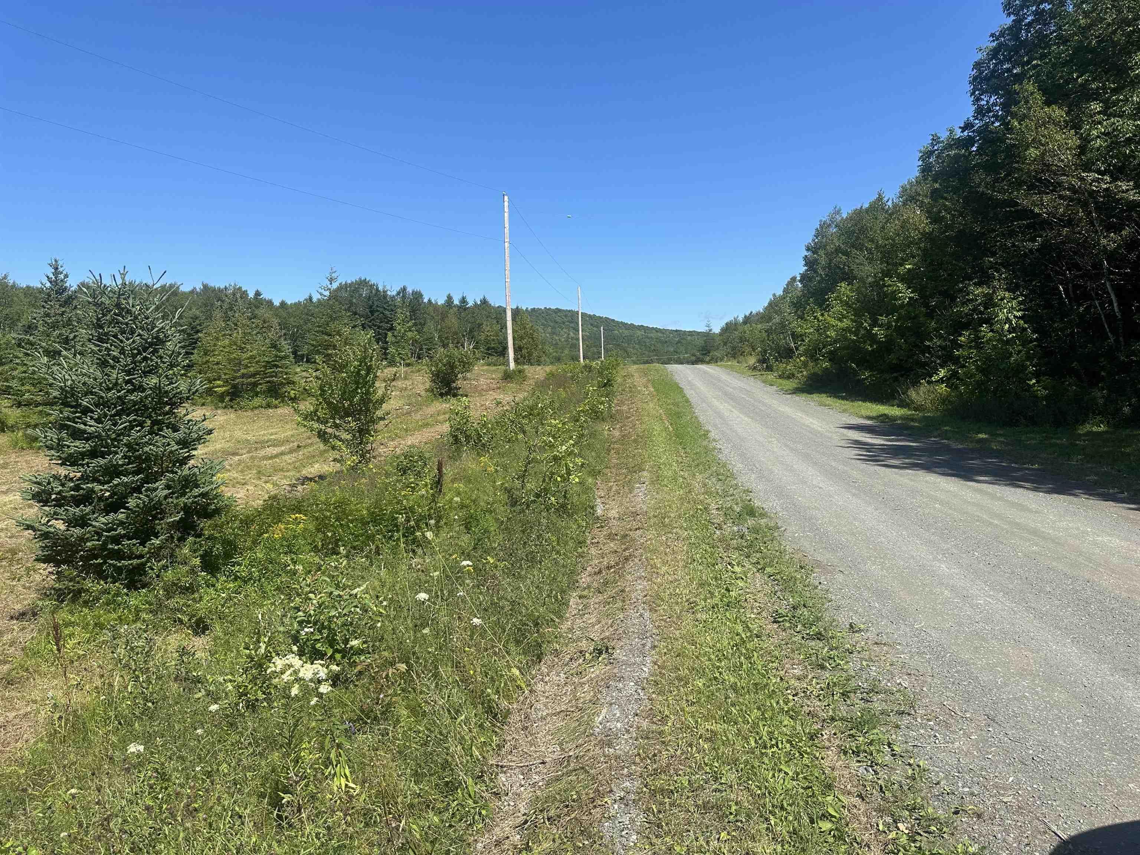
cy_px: 428
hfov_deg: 71.6
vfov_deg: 56.8
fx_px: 790
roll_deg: -4.3
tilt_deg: -8.3
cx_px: 570
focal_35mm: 24
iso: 80
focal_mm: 6.86
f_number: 1.78
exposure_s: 1/3861
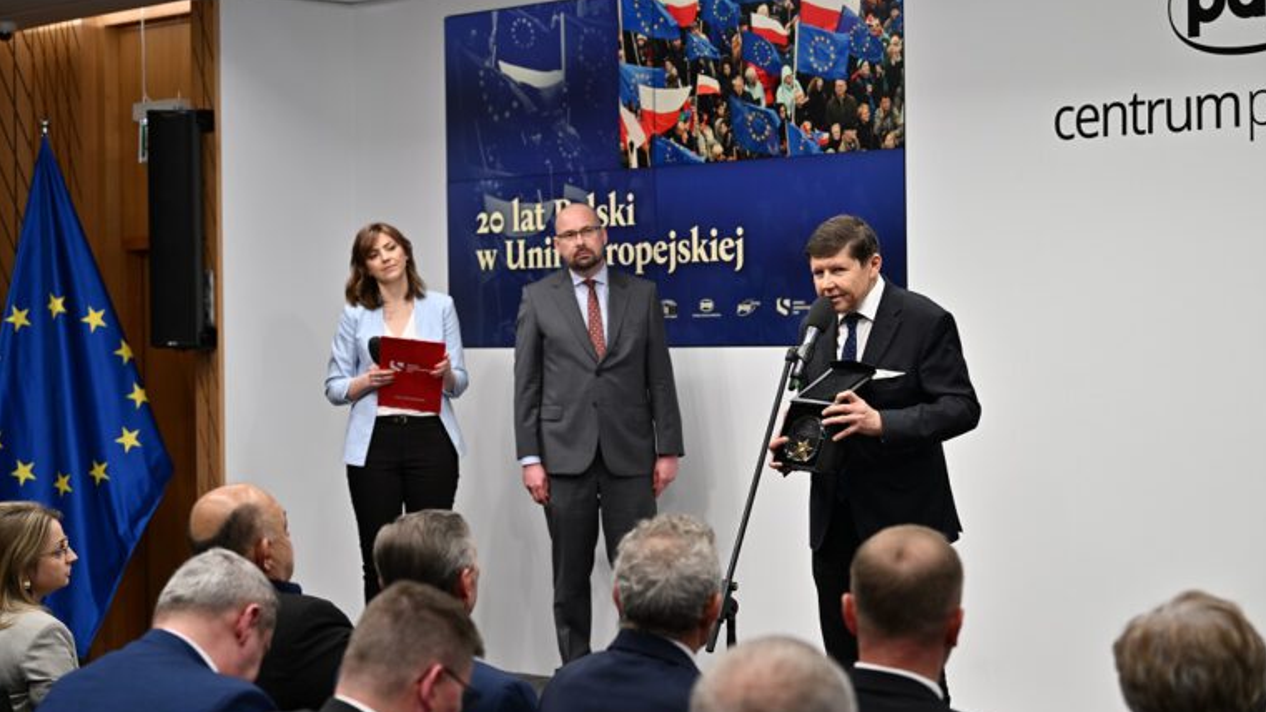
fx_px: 2484
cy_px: 336
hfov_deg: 28.6
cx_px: 637
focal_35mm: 74
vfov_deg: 16.3
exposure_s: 1/320
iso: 500
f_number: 4
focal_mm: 70
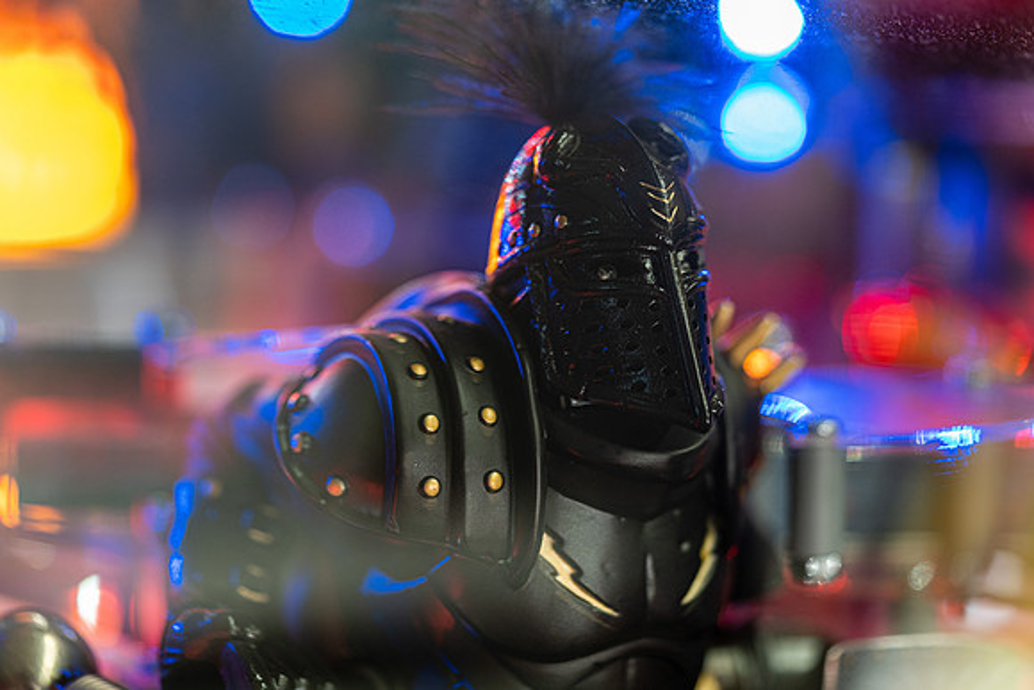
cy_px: 345
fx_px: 2585
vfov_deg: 15.2
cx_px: 517
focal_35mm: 90
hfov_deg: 22.6
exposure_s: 1/40
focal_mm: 90
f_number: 2.8
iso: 1000
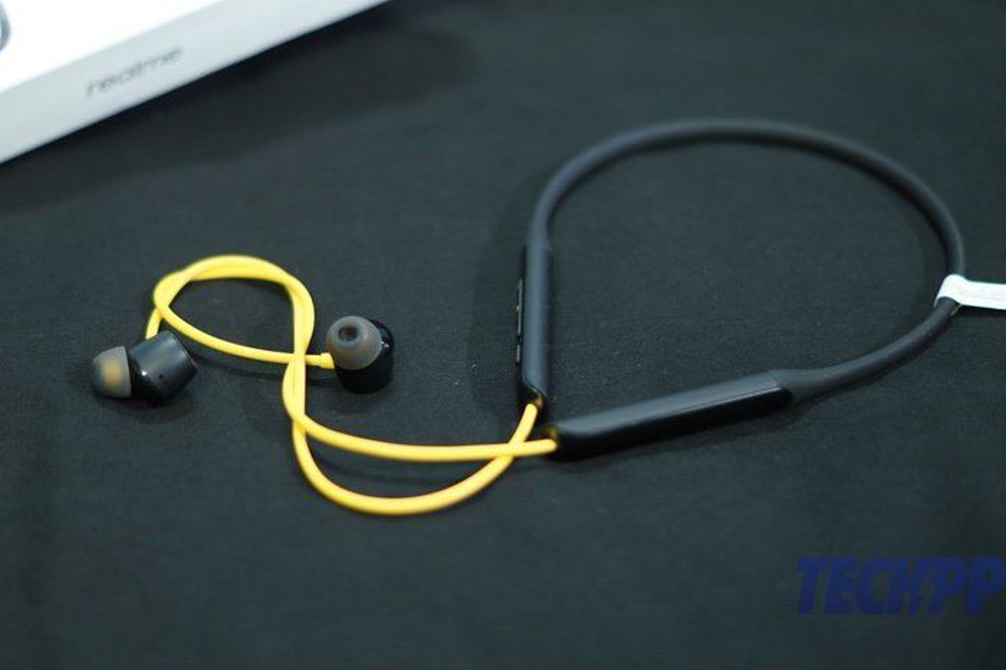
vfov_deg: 18.2
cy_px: 335
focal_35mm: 75
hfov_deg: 27.0
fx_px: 2095
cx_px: 503
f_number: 1.8
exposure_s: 1/5
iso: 200
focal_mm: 50
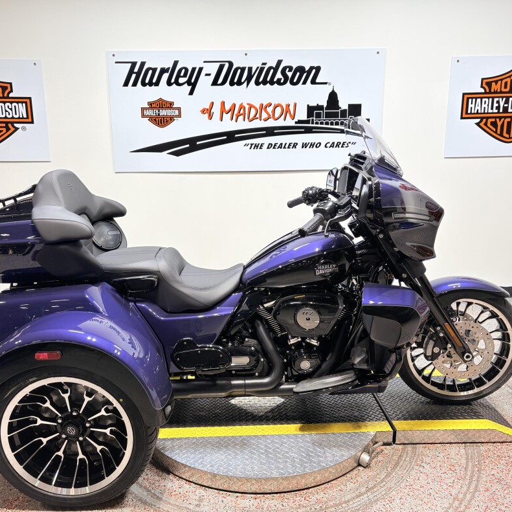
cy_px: 256
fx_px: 519
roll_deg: +0.8
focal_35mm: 31
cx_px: 244
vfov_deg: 52.5
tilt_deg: -13.2
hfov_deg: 52.5
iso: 50
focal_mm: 5.96
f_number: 1.6
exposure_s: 1/120
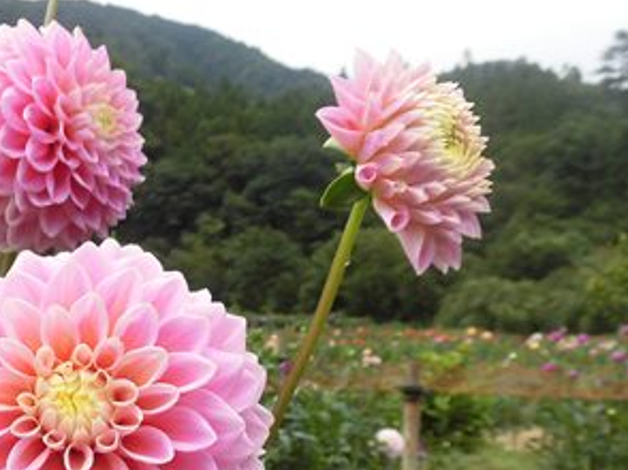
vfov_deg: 29.7
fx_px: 870
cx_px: 69
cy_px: 361
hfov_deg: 37.3
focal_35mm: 48
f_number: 3.1
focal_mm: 4.3
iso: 100
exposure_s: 1/250
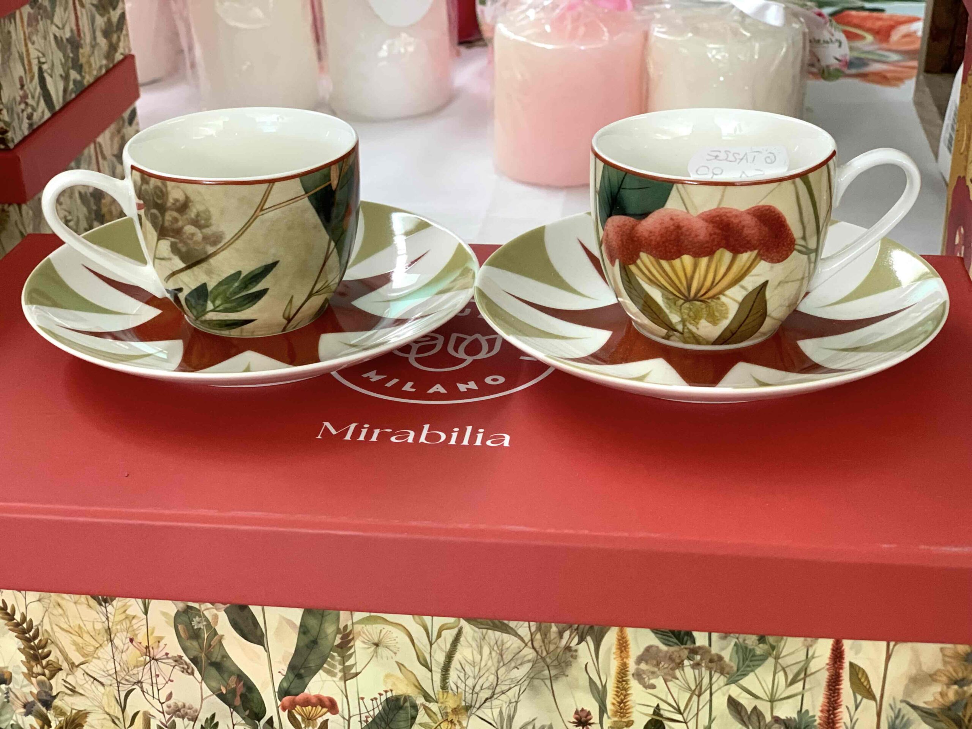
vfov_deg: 28.0
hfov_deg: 36.8
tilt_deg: -26.8
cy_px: 364
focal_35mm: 52
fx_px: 1460
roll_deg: +1.4
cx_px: 486
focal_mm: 6
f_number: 2.4
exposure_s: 1/60
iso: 200
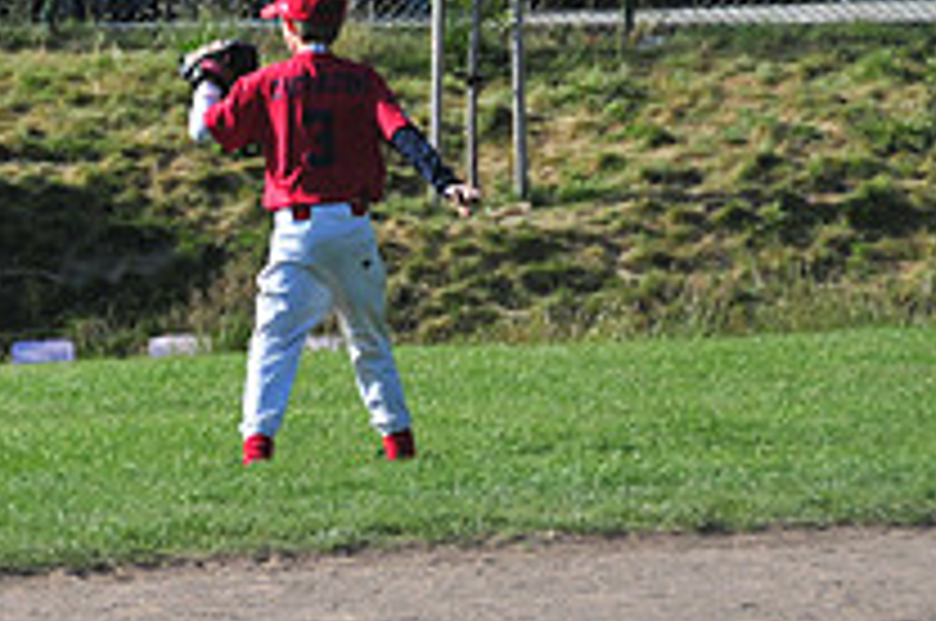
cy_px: 218
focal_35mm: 502
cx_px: -252
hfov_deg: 4.1
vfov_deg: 2.7
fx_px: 13032
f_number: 5.3
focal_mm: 120
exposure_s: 1/1000
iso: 200
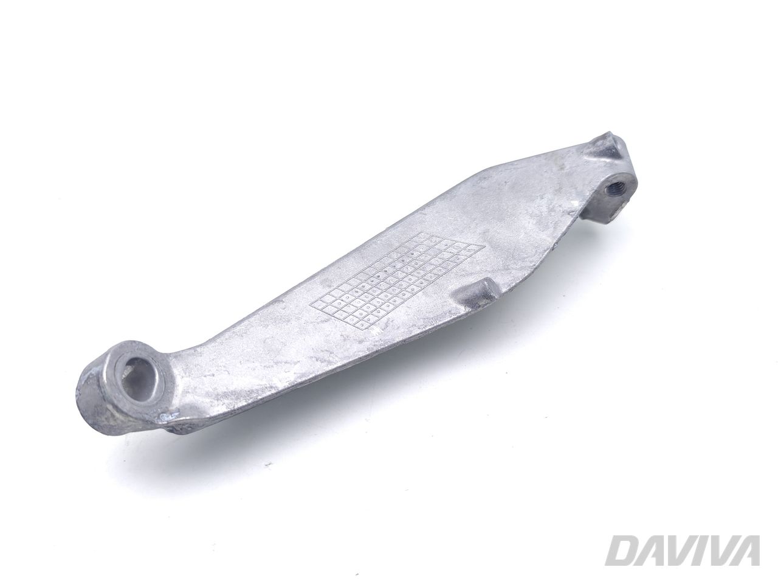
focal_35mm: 30
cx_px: 389
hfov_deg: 60.0
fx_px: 674
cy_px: 292
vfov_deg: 46.8
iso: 80
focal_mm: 6.19
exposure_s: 1/100
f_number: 1.65
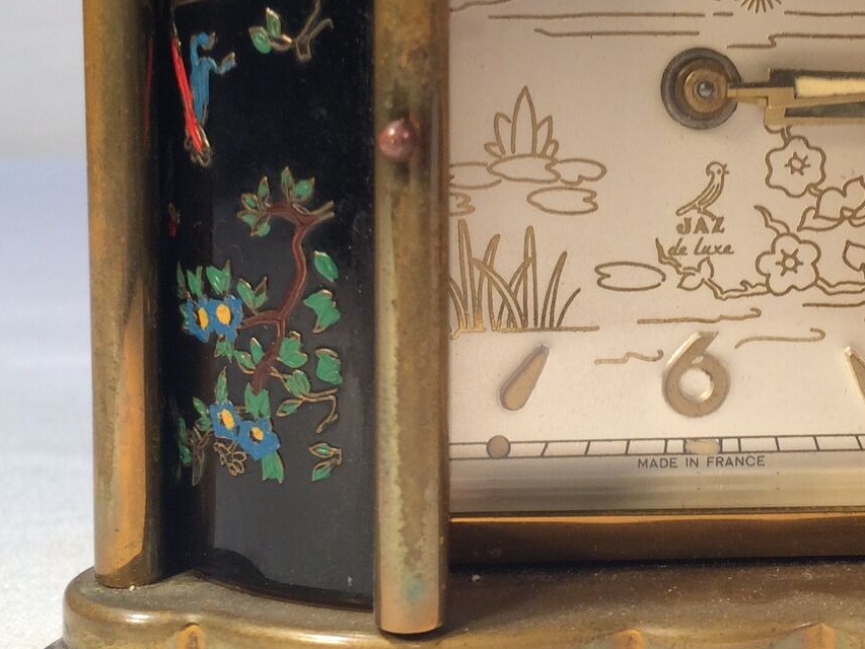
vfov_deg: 21.3
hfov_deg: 28.2
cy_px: 118
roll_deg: +0.3
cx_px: 623
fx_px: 1699
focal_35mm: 68
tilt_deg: -4.4
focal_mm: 4.15
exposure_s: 1/100
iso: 50
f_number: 2.2
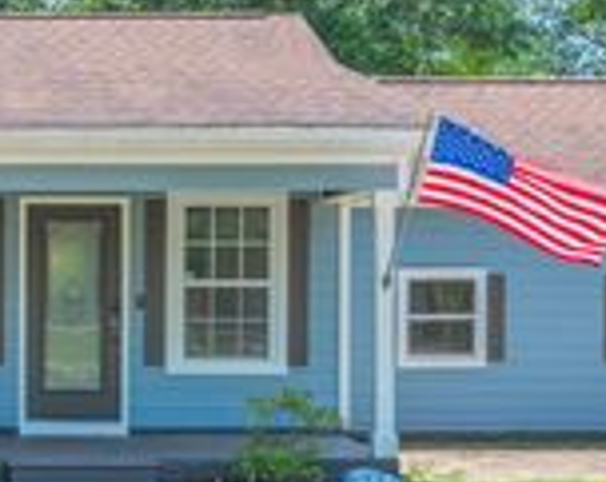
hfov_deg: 20.6
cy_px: 355
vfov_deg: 17.1
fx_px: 1593
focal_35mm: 89
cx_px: -44
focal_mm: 22.5
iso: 100
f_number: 9
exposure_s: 1/320
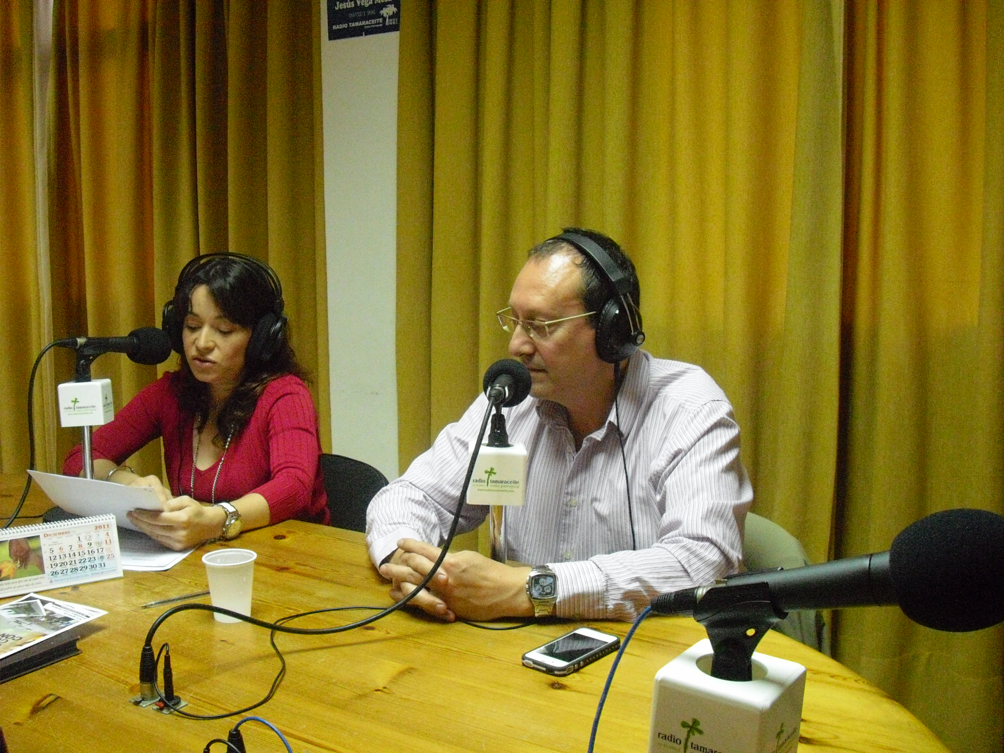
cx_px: 502
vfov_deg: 37.7
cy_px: 376
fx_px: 1102
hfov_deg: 49.0
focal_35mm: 38
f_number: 2.8
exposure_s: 1/100
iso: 800
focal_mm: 6.2
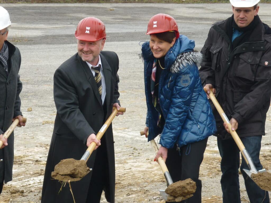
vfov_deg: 10.8
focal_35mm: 137
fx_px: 1073
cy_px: 102
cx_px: 136
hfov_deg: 14.4
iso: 125
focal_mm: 19.1
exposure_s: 1/100
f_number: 5.3
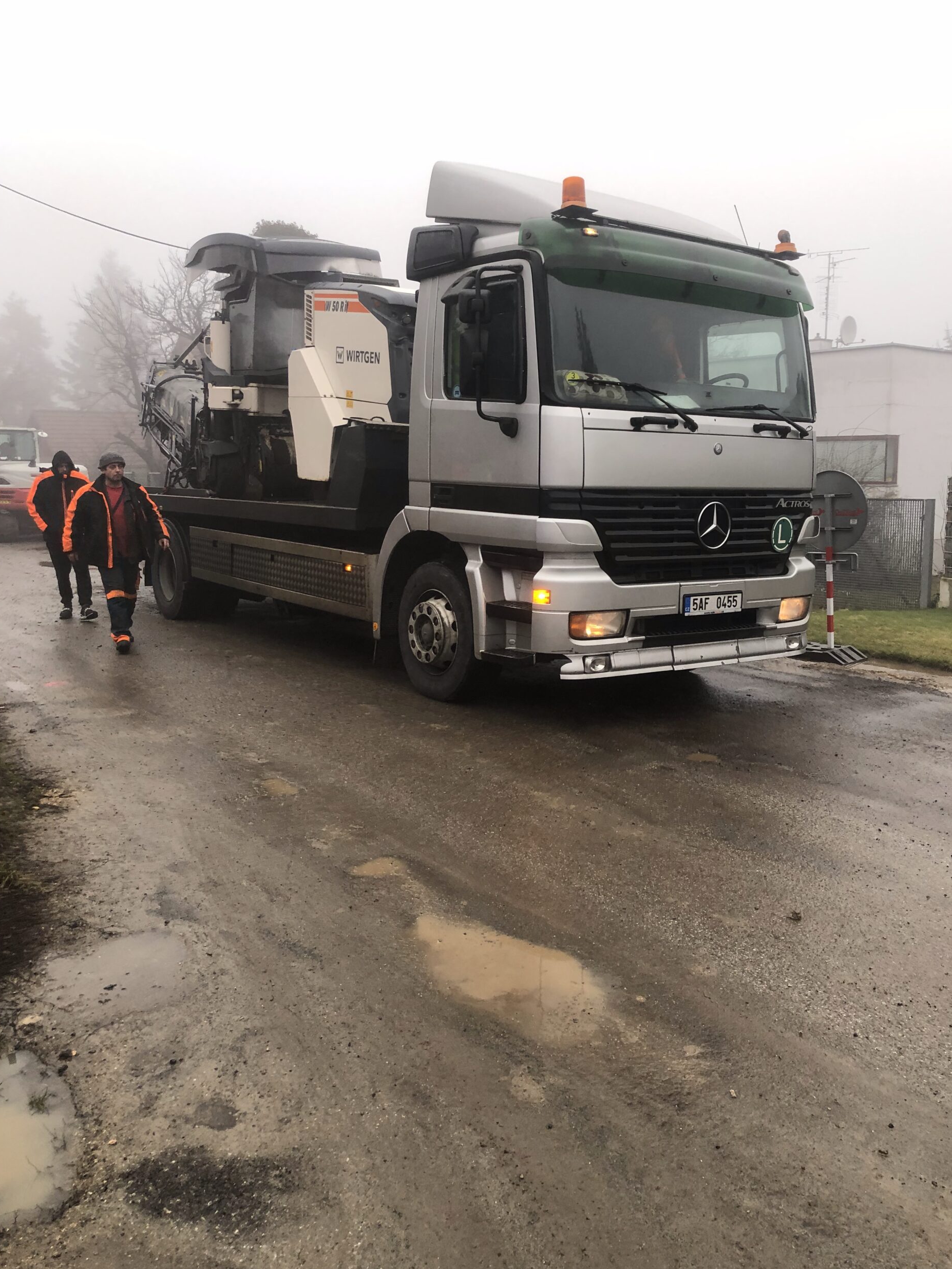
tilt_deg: -7.4
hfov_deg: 48.2
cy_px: 630
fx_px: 1063
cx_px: 487
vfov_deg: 61.7
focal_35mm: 29
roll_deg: +0.7
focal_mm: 3.99
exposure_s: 1/30
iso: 25
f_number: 1.8
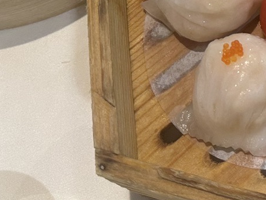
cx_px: 477
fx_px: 807
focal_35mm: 105
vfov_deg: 12.8
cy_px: -166
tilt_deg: -59.1
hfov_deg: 15.9
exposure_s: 1/100
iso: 64
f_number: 1.78
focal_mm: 6.86
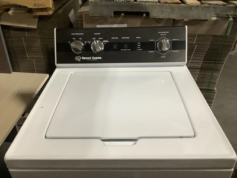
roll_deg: -0.9
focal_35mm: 31
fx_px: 212
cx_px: 118
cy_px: 89
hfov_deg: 58.4
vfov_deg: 45.4
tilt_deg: -32.3
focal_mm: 3.3
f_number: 2.4
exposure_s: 1/50
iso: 200
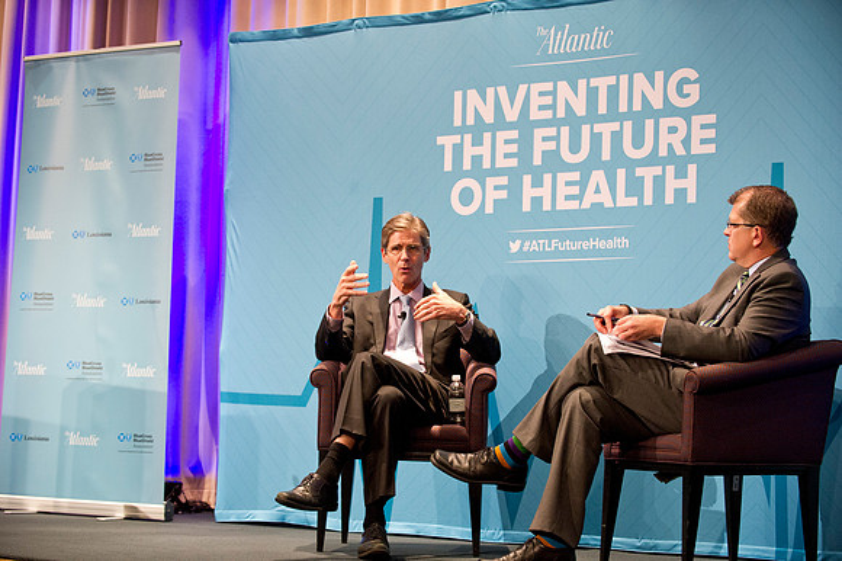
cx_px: 421
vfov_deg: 17.0
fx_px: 1870
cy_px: 280
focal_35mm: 80
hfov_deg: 25.4
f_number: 3.2
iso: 2500
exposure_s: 1/200
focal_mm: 80
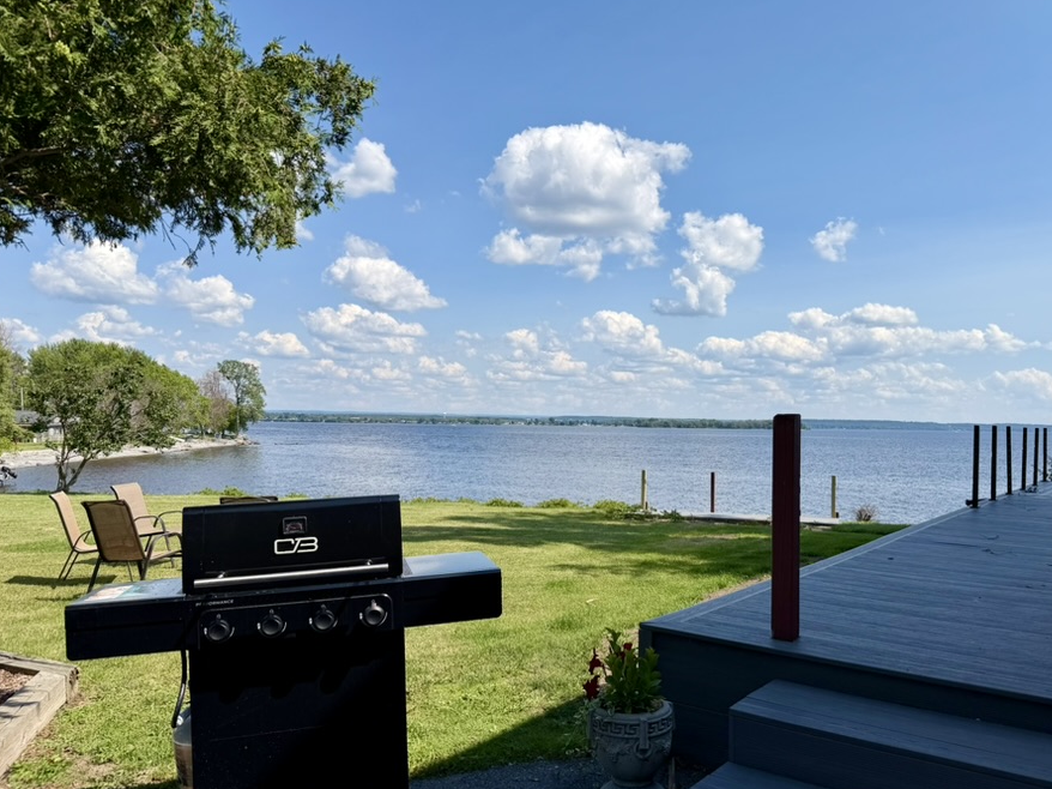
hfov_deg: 63.2
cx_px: 603
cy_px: 418
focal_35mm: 28
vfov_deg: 49.7
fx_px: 851
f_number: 1.78
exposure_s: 1/6711
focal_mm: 6.76
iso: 80
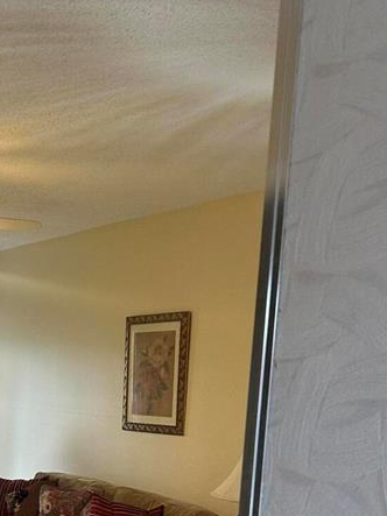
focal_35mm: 65
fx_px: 969
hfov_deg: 20.7
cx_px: -106
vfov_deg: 28.6
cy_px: 466
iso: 200
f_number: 1.78
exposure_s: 1/120
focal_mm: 6.86
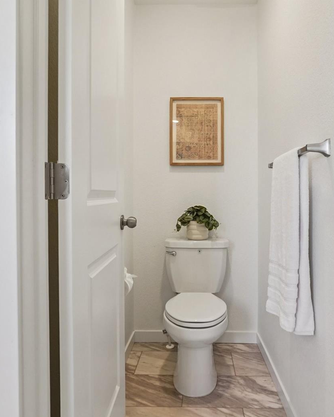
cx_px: 197
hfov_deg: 54.6
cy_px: 205
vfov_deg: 66.0
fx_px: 321
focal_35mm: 26
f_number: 9
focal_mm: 12
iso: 400
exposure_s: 1/25
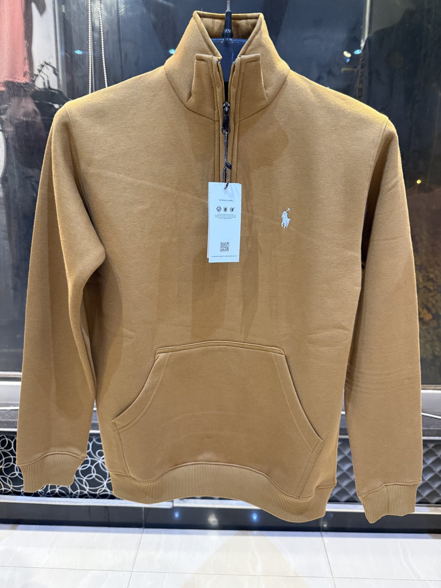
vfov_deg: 71.6
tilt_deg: -11.8
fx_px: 408
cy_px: 294
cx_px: 220
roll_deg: -0.6
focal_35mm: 24
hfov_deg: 56.8
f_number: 1.78
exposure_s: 1/50
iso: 320
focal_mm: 6.76
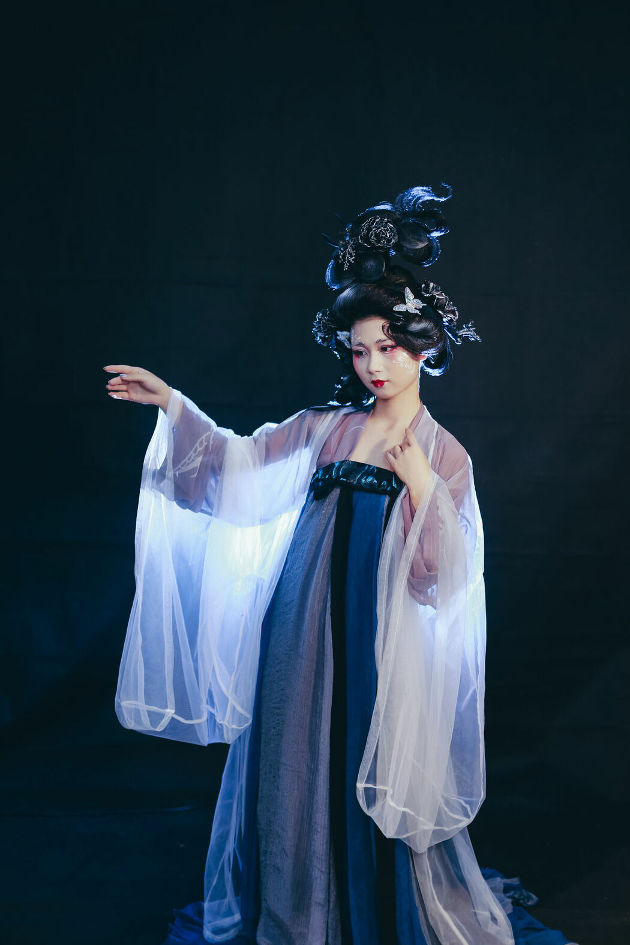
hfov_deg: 27.5
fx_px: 1286
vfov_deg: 40.3
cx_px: 315
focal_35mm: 49
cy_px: 472
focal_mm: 50
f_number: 2
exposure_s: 1/100
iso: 320
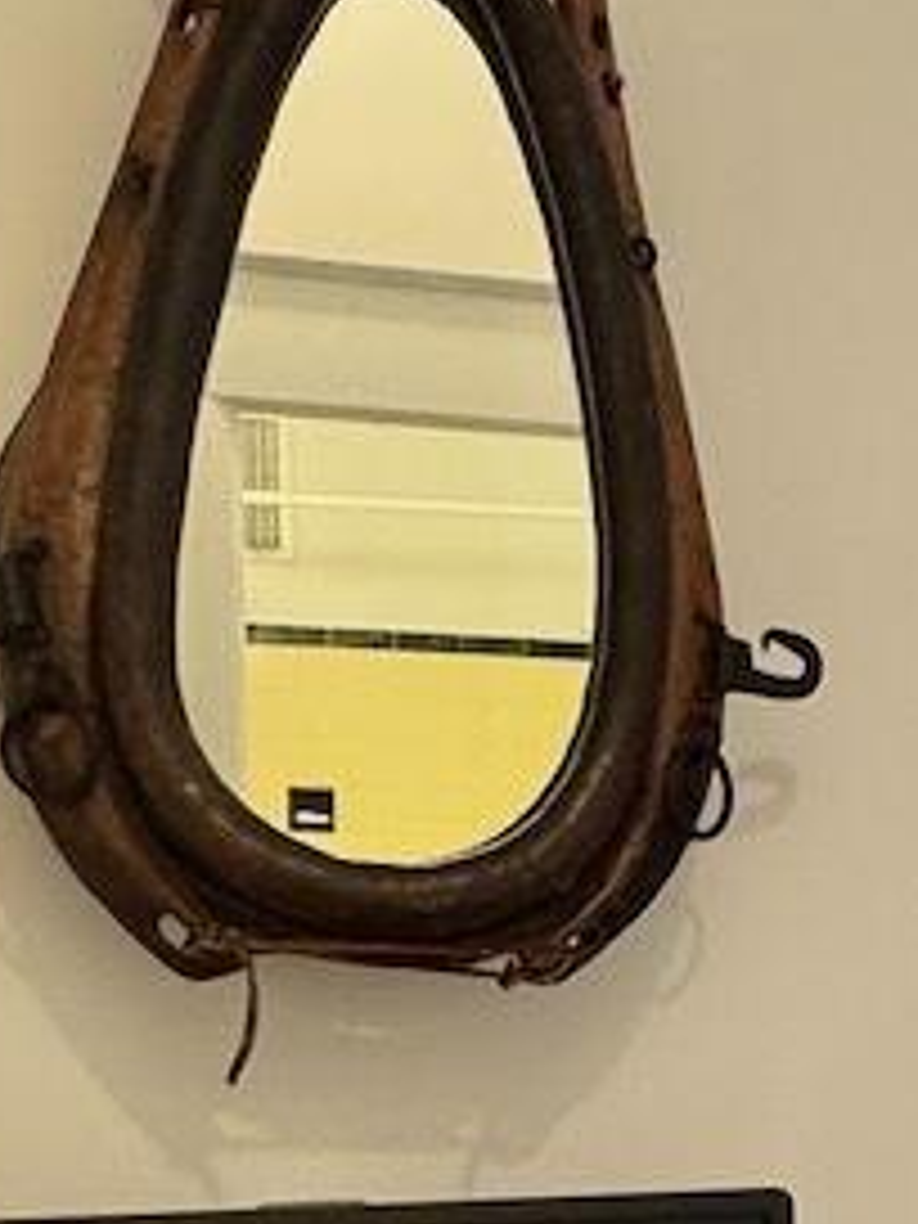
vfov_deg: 27.8
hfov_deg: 20.8
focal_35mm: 66
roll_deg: +0.3
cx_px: 1084
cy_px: 1202
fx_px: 2334
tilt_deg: -5.3
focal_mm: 2.22
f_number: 2.2
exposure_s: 1/60
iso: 320
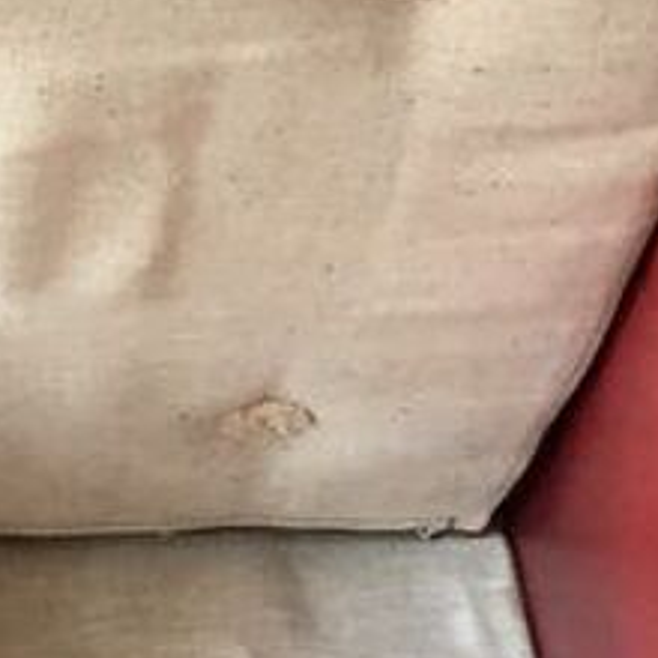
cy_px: 342
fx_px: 3333
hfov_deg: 10.8
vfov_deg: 11.3
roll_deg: +2.0
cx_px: -347
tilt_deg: -42.3
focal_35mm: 155
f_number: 2.2
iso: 80
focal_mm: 4.15
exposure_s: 1/33
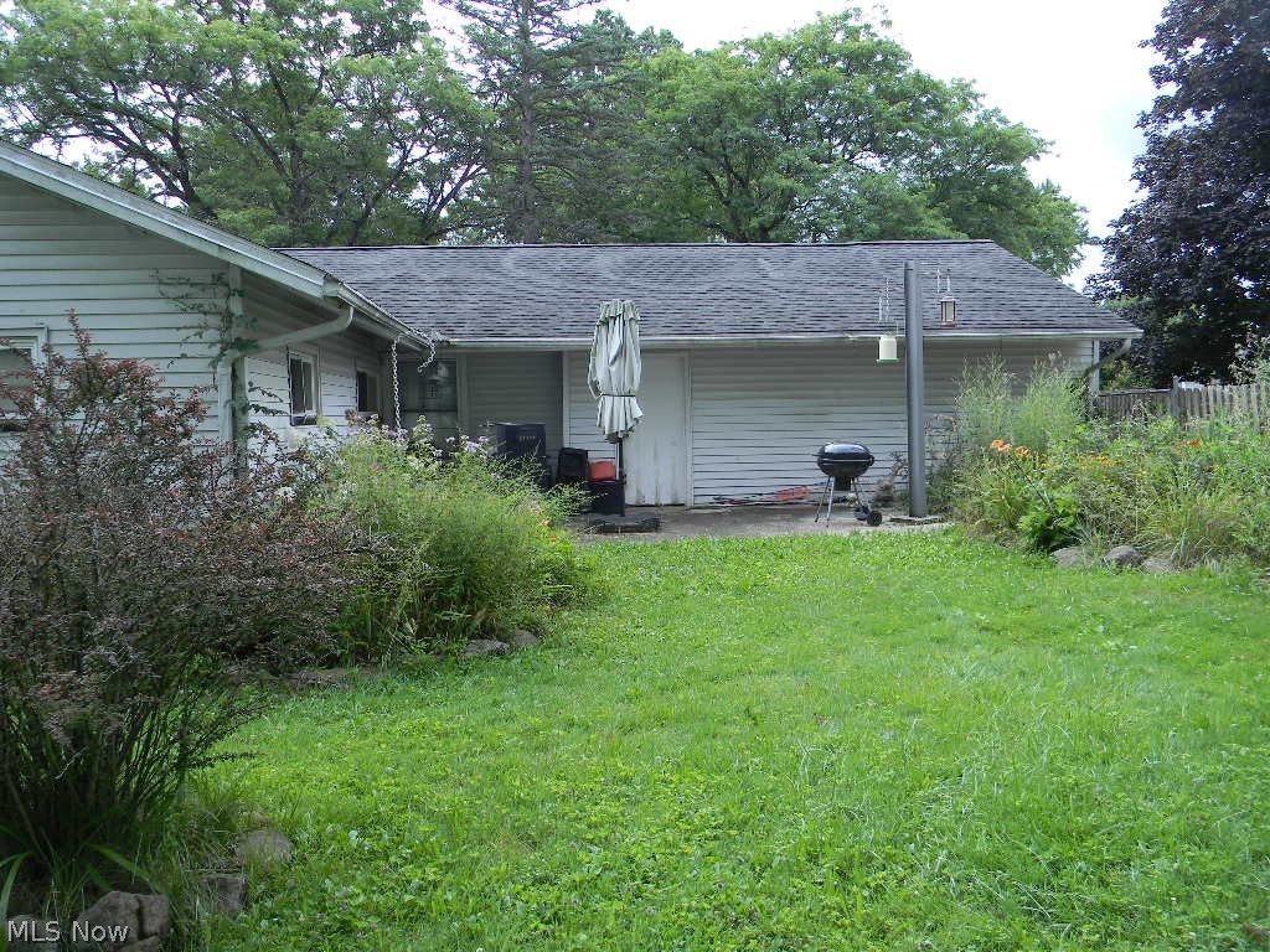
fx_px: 1027
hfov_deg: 63.4
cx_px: 635
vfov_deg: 49.7
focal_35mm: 28
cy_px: 476
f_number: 3.5
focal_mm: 5
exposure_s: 1/177
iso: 80
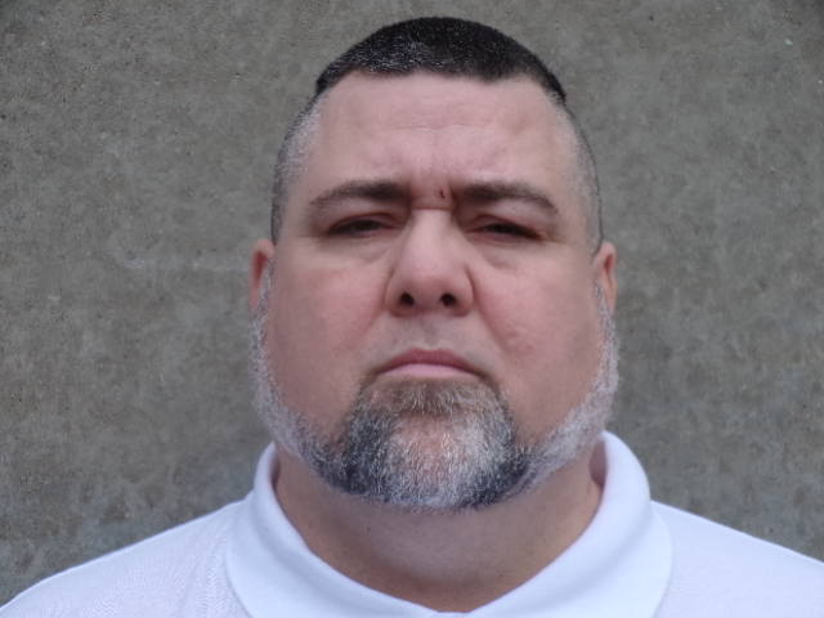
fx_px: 2357
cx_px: 412
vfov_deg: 14.9
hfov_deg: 19.8
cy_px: 309
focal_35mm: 99
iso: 100
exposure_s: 1/400
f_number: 4.2
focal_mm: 17.7
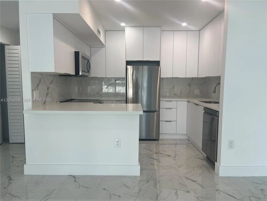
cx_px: 134
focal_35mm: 26
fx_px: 201
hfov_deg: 67.3
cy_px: 100
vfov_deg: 53.1
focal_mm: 5.1
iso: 40
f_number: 1.6
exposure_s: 1/121
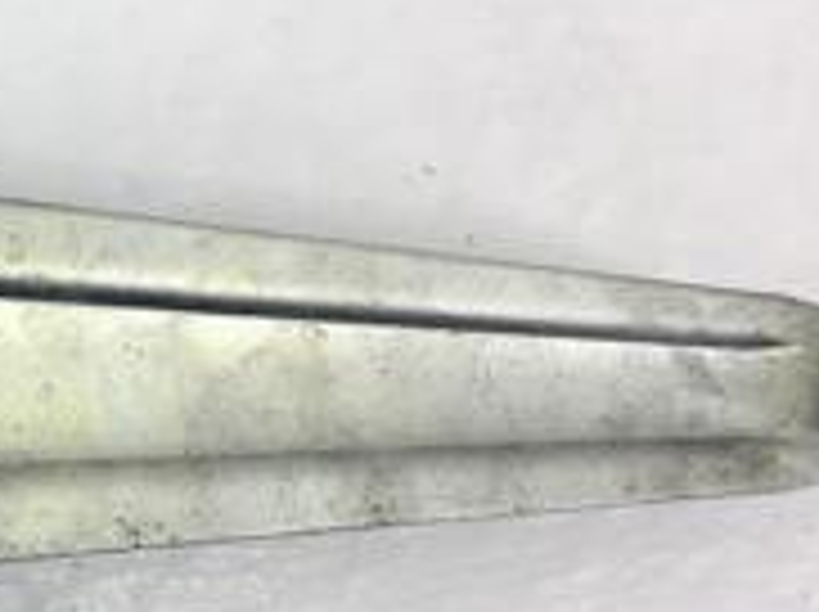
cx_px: -464
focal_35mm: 102
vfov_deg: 14.5
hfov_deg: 17.1
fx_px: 2410
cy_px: 378
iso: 32
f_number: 2.2
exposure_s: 1/100
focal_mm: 4.15
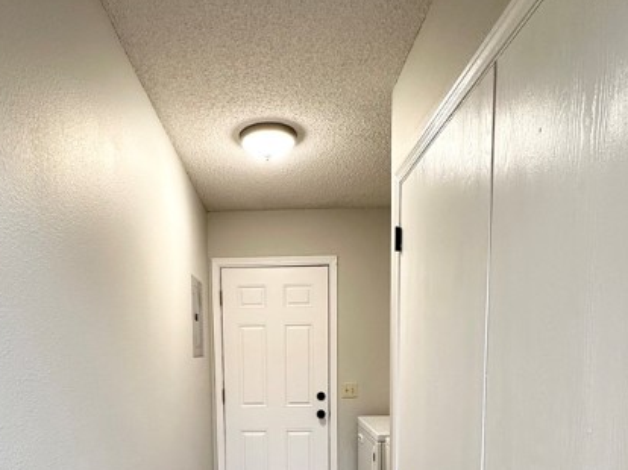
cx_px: 268
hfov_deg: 67.0
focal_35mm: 26
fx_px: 471
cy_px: 393
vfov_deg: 49.1
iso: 160
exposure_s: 1/60
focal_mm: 2.22
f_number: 2.2
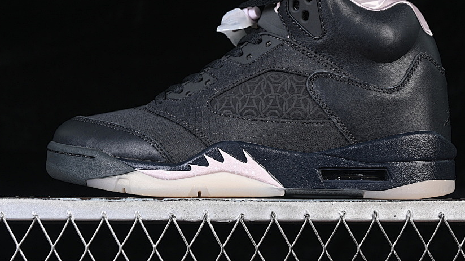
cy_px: 73
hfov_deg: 20.7
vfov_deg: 11.7
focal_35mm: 103
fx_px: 1270
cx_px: 260
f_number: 6.3
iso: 160
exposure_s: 1/60
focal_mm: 50
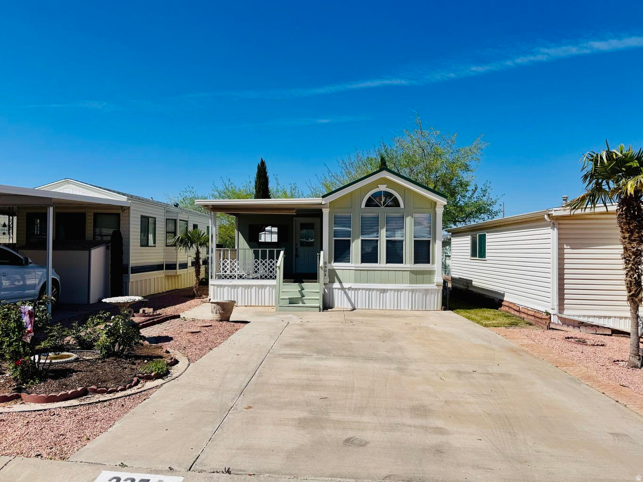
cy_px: 241
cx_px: 322
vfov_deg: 56.8
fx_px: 446
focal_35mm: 24
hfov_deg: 71.6
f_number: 1.78
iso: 80
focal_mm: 6.76
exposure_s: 1/9009
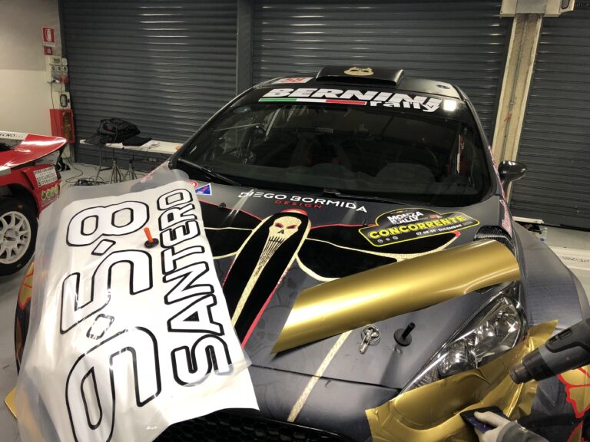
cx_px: 295
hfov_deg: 63.4
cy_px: 221
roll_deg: -3.2
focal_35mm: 28
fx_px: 477
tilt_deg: -17.0
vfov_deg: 49.7
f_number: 1.8
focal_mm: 4
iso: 40
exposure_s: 1/25
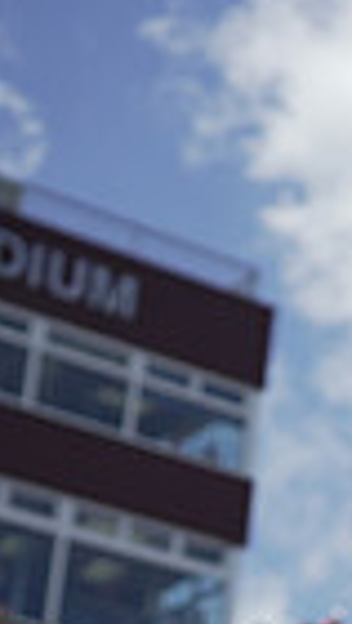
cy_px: 831
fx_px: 2516
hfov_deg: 7.1
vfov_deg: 13.6
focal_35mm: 152
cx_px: 1069
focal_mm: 35
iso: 125
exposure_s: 1/3200
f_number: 2.8
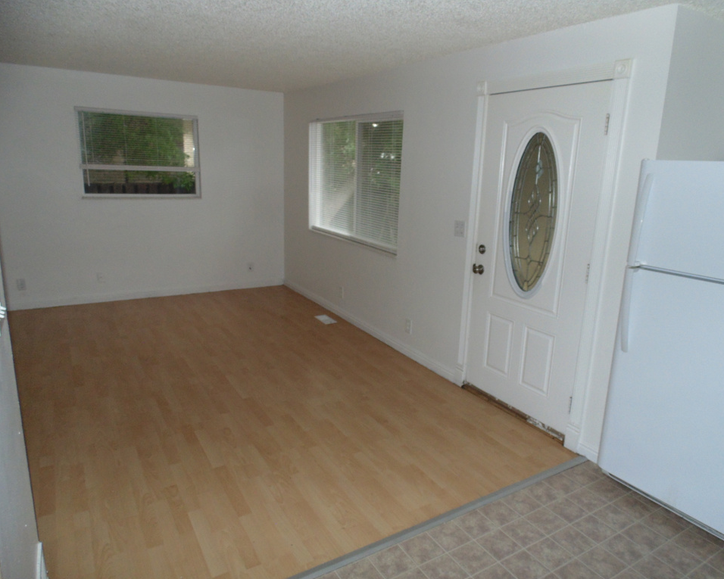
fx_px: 493
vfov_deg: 60.9
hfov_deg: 72.5
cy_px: 290
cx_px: 387
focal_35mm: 23
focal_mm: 4
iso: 200
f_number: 3.1
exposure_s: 1/30
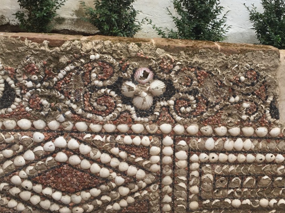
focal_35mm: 44
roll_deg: -2.8
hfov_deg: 42.8
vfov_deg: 32.6
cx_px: 167
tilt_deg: -16.3
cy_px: 69
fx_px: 362
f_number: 2.2
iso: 32
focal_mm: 4.15
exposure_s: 1/124
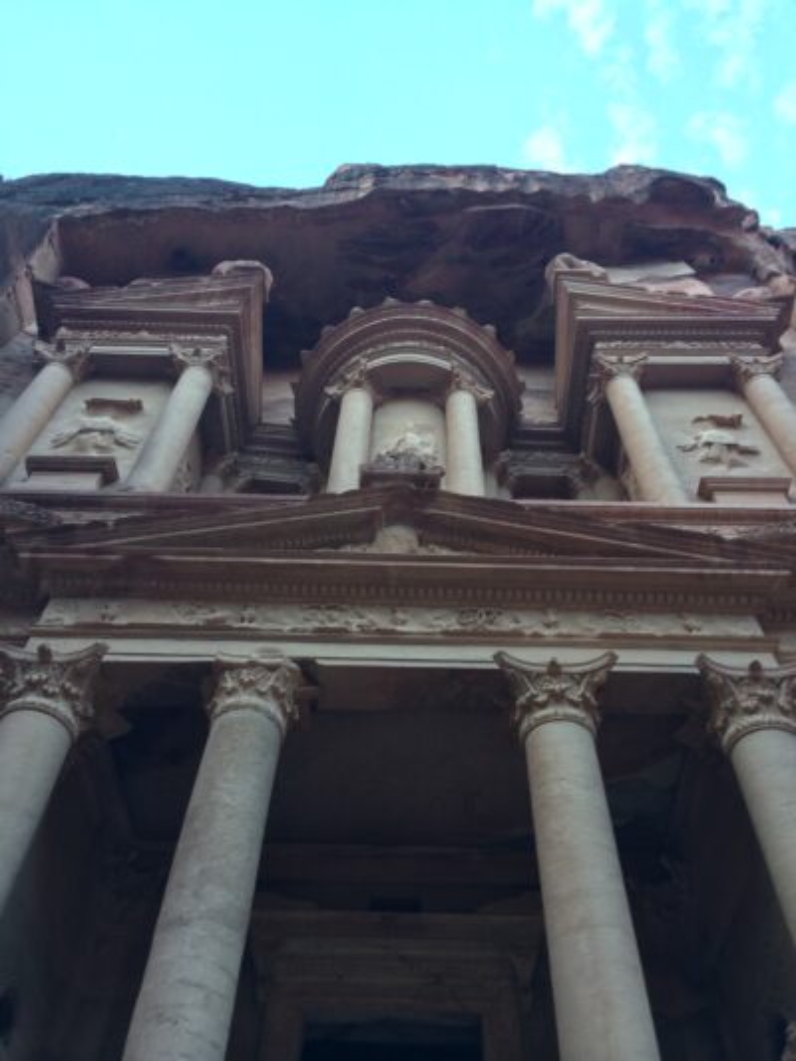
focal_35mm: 30
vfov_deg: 60.0
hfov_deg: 46.8
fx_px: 919
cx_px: 398
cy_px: 530
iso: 40
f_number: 2.2
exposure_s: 1/40
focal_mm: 4.12
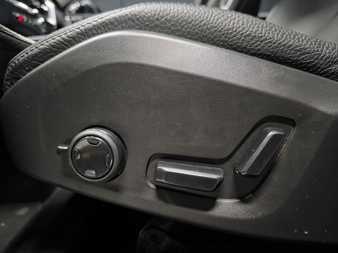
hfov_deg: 73.9
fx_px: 225
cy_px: 126
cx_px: 169
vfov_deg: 58.9
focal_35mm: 23
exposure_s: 1/20
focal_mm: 6.3
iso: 2000
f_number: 1.7
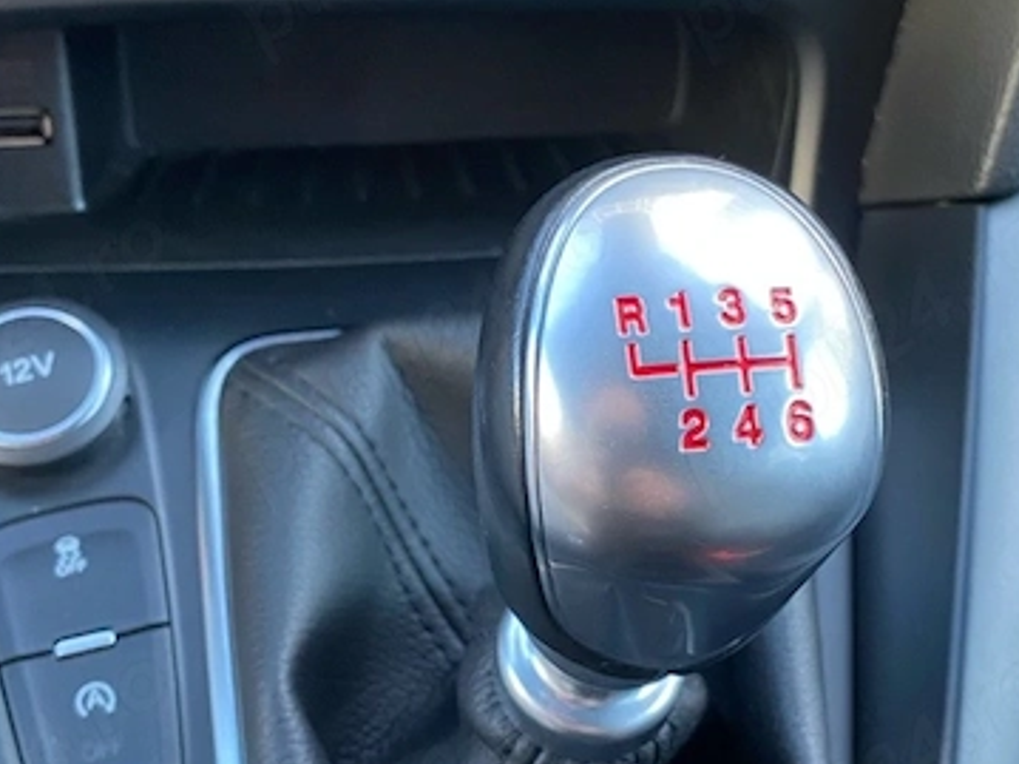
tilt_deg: -46.5
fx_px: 1707
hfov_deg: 33.2
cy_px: 420
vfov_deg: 25.2
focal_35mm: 58
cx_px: 536
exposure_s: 1/60
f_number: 1.8
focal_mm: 4.25
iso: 160
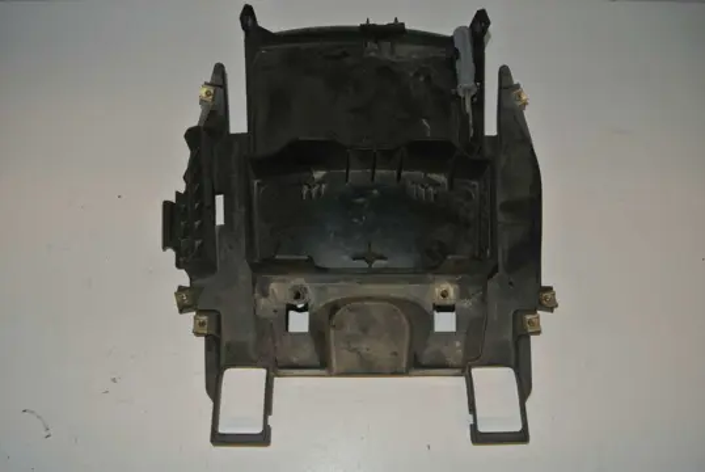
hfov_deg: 60.2
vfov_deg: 42.4
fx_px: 608
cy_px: 236
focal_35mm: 31
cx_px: 352
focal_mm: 11.8
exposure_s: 1/60
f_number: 3.8
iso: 200
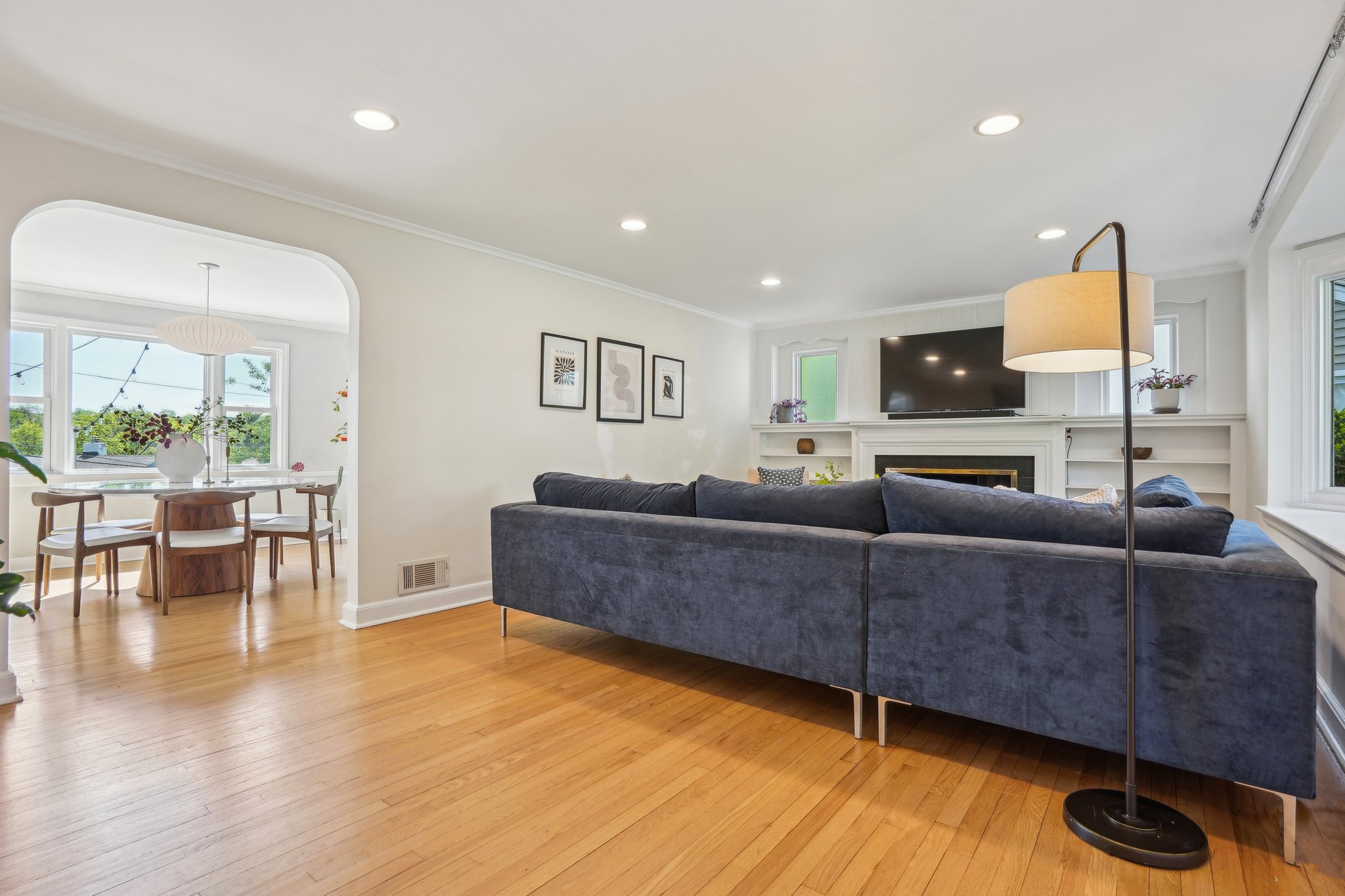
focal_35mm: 16
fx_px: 598
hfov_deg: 96.7
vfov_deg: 73.7
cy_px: 448
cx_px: 672
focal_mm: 16
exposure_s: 1/25
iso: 400
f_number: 8
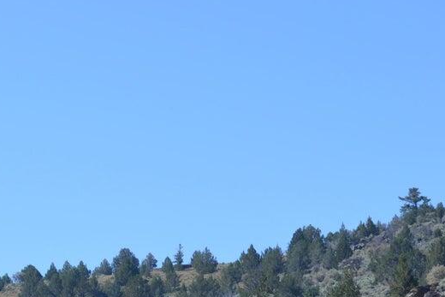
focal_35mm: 257
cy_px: 388
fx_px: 3177
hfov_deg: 7.9
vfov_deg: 5.3
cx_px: -176
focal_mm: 58
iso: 100
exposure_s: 1/200
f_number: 7.1
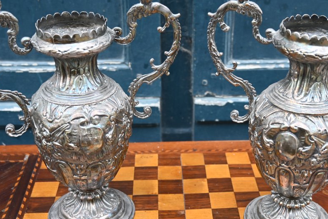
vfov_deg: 24.0
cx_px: 187
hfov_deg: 35.5
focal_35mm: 56
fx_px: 512
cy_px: 150
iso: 250
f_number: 3.8
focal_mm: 24.5
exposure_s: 1/40
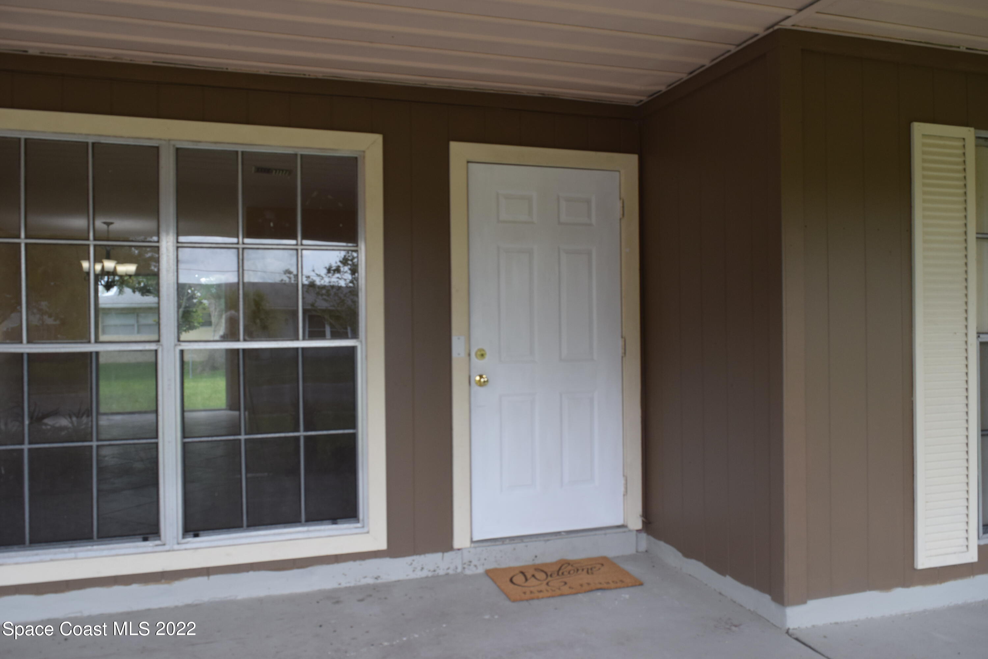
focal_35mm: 27
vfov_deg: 47.9
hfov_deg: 67.4
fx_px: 741
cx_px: 494
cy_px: 330
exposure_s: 1/200
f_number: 7.1
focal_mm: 18
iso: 400
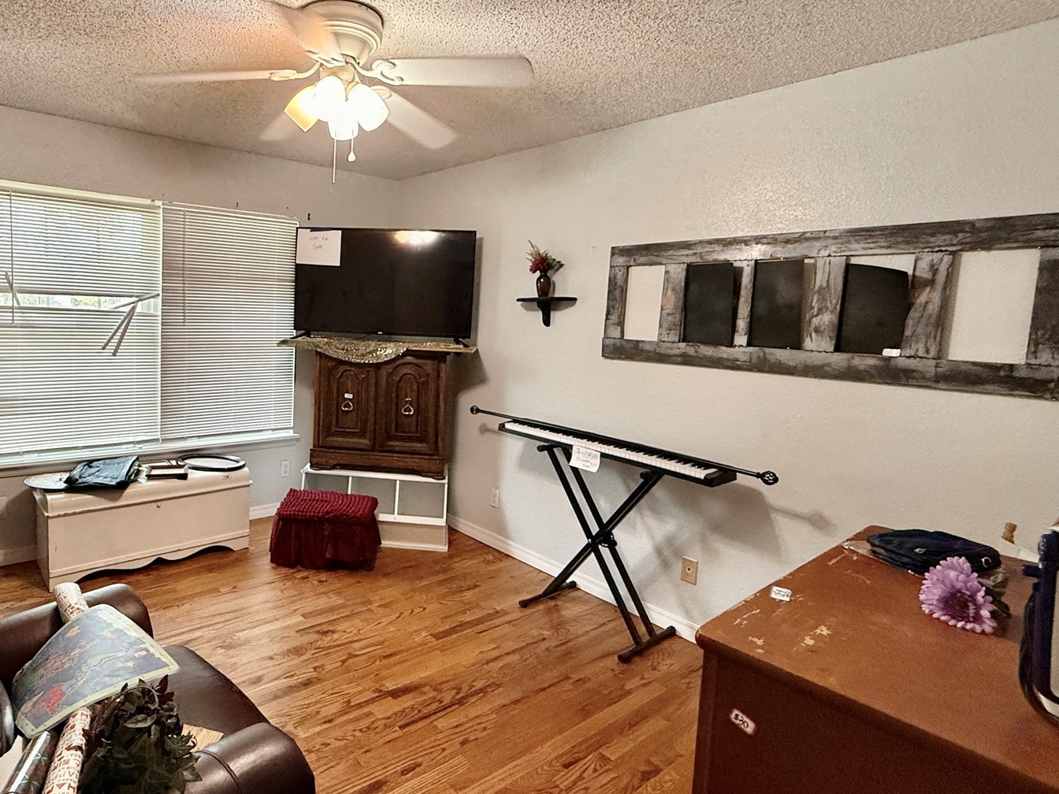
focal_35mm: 20
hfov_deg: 79.7
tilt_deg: -4.5
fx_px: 612
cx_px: 377
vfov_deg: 65.9
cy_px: 363
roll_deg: -2.7
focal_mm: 2.22
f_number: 2.2
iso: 400
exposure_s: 1/120
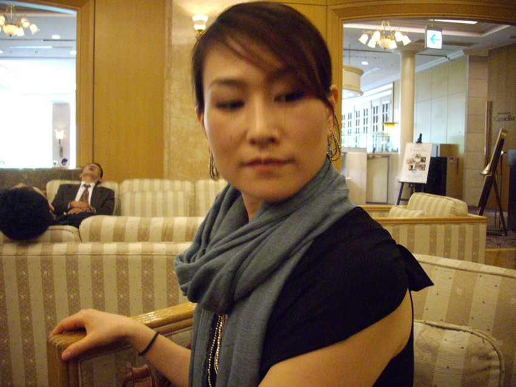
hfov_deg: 50.1
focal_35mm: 37
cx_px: 258
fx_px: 552
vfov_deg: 38.7
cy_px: 194
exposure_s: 1/30
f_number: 2.8
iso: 400
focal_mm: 6.2
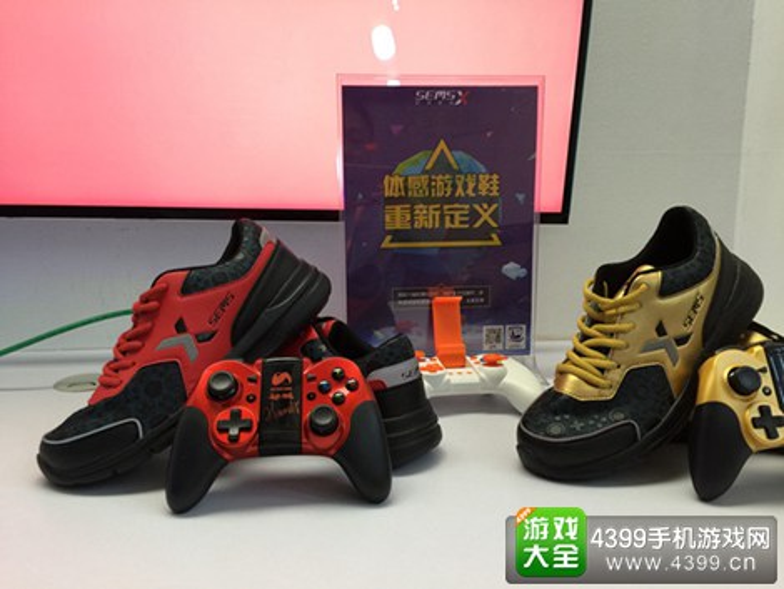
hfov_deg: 61.6
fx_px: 657
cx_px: 392
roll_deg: -0.9
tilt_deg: -10.4
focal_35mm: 29
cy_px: 294
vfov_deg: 48.3
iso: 40
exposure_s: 1/15
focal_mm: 4.15
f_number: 2.2
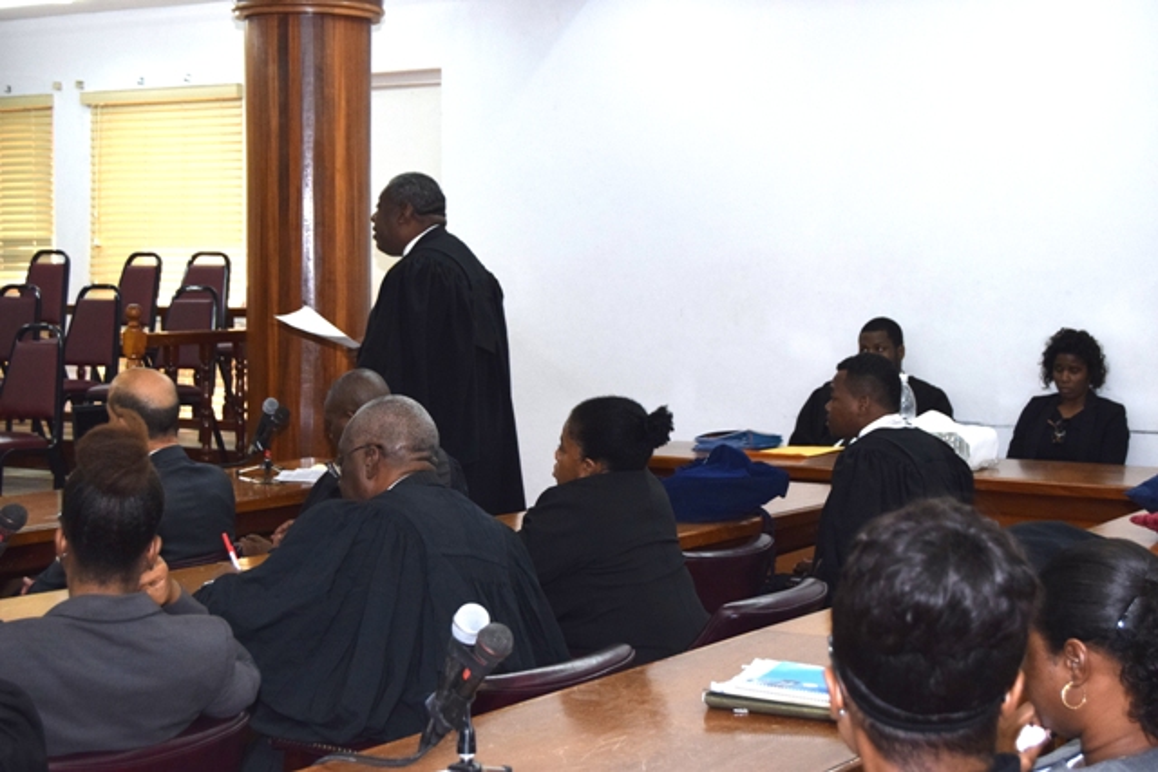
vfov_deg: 19.7
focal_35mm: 69
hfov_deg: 29.2
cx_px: 579
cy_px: 386
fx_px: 2220
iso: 1600
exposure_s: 1/200
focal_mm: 46
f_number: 5.6
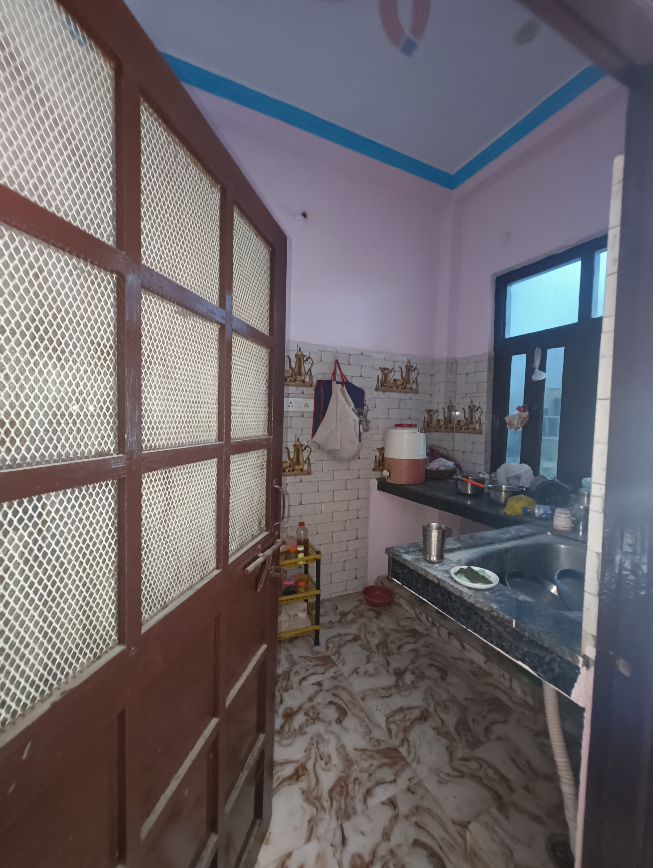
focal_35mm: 14
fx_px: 351
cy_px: 434
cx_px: 326
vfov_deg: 102.0
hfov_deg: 85.8
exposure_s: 1/16.7
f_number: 2.2
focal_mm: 2.15
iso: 8438
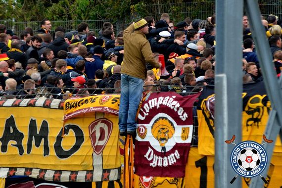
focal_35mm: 300
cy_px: 94
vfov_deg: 4.6
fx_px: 2350
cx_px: 141
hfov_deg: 6.9
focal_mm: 200
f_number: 4
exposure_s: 1/1000
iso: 640
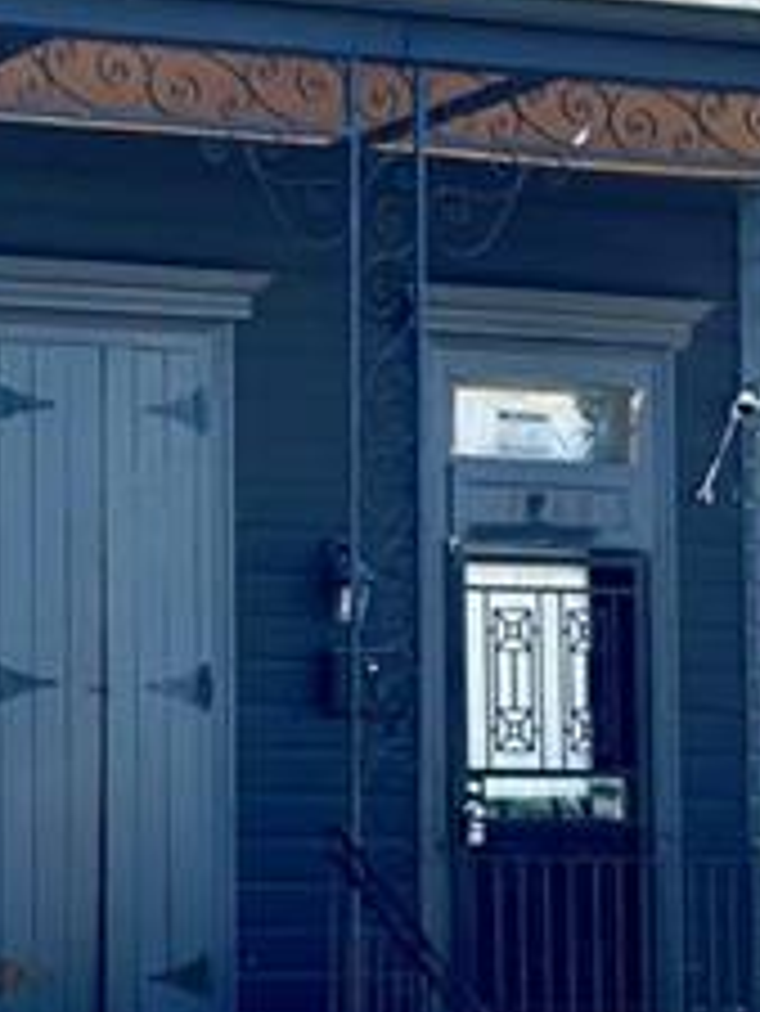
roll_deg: -0.2
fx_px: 4796
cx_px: 18
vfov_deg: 12.0
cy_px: 580
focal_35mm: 164
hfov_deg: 9.0
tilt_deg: +5.4
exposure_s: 1/3731
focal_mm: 6.86
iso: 80
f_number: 1.78
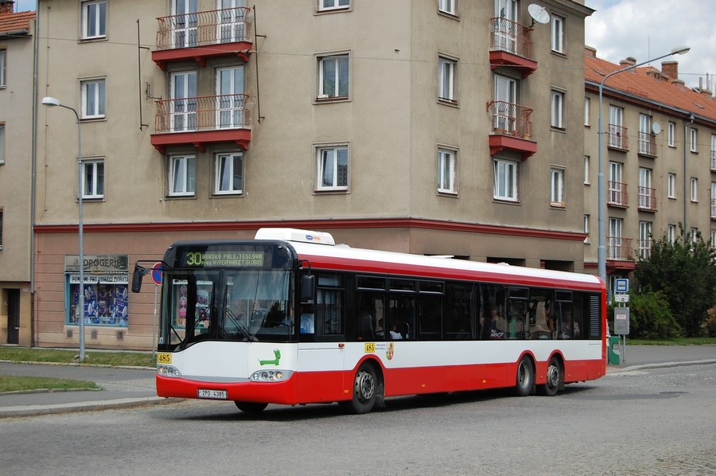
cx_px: 358
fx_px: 1371
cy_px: 238
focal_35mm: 69
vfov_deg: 19.7
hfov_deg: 29.3
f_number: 5.3
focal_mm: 46
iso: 280
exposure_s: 1/1000
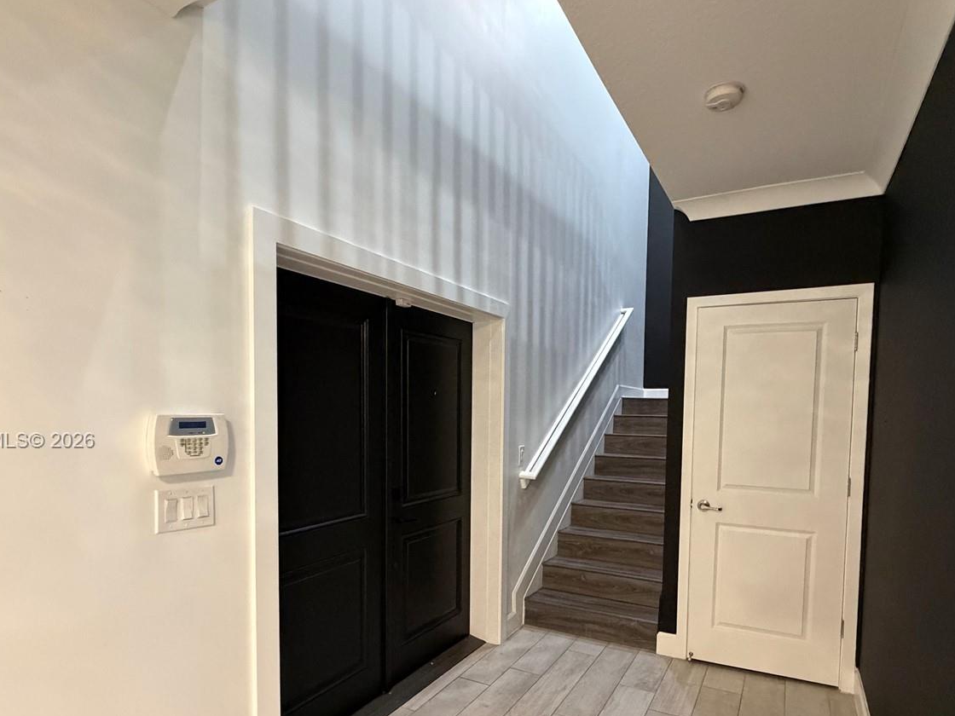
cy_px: 442
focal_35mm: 20
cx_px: 511
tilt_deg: -3.8
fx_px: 552
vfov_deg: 65.1
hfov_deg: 81.6
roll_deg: -0.3
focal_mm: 2.22
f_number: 2.2
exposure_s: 1/60
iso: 800
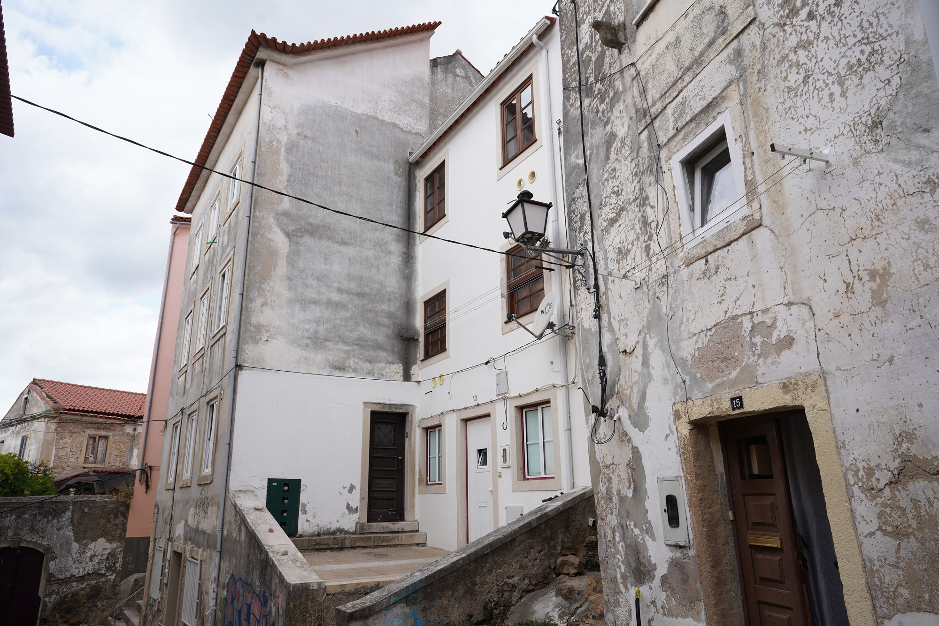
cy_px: 313
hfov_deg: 73.7
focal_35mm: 24
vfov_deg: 53.1
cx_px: 470
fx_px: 626
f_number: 8
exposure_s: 1/100
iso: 100
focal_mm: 24
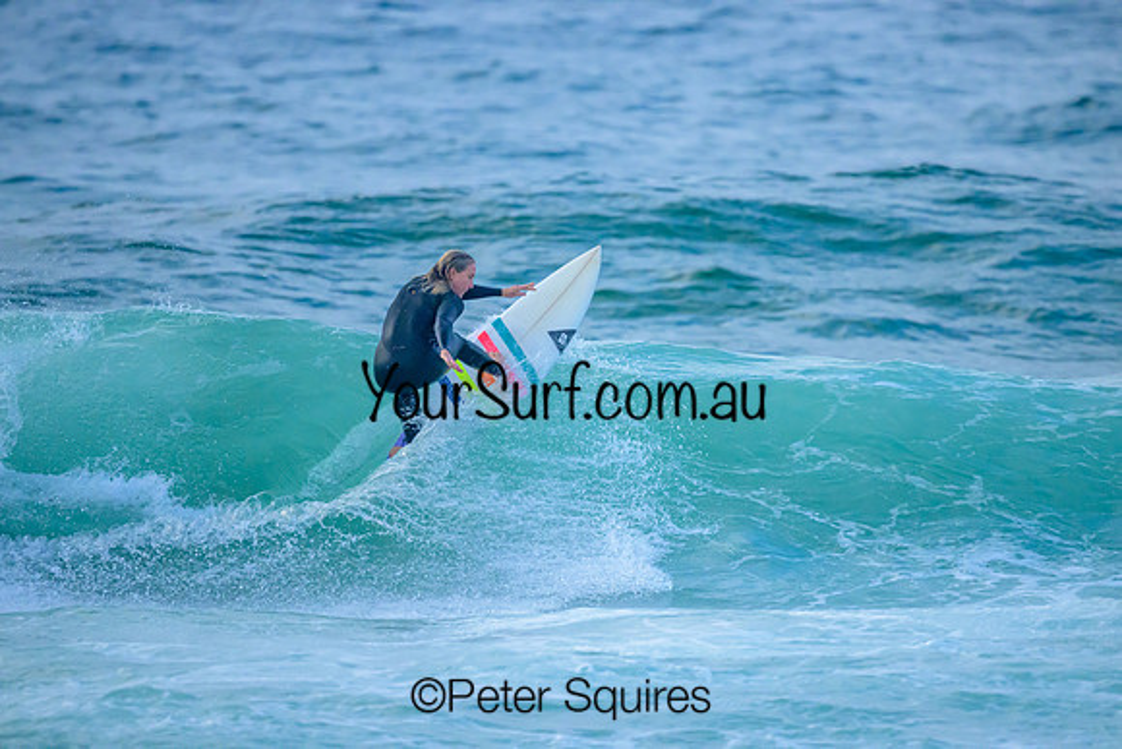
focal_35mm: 800
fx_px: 24938
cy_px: 374
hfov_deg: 2.6
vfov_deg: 1.7
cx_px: 561
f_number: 6.3
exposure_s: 1/2000
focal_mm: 800
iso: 3600
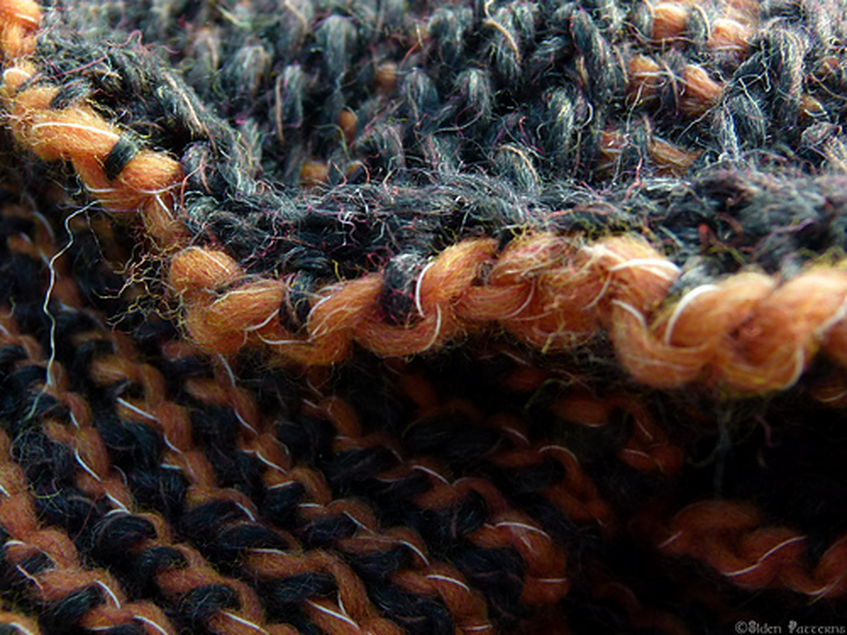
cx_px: 424
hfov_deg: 42.1
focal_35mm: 45
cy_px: 318
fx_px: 1101
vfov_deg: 32.2
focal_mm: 8.1
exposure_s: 1/60
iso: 125
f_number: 3.2
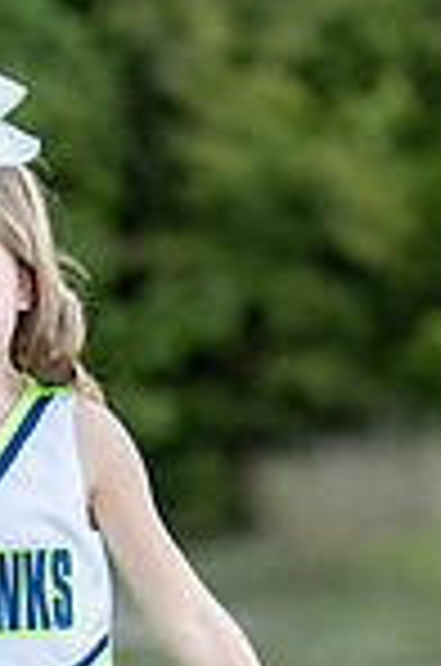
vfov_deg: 6.9
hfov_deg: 4.6
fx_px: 5501
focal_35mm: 298
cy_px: 850
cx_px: -38
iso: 100
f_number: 1.2
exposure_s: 1/500
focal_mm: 50
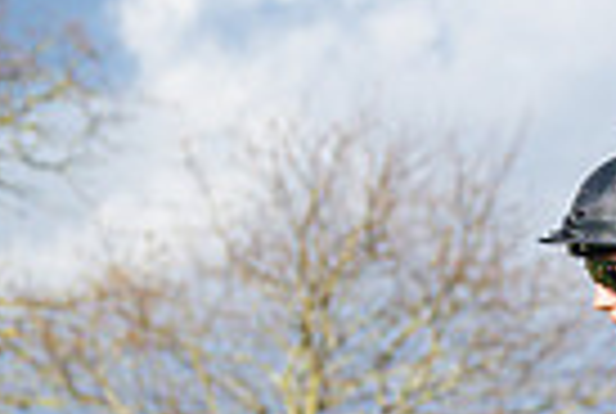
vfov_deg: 2.7
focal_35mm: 505
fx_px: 8660
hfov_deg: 4.0
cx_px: 1516
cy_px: 969
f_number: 4
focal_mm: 70
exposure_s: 1/2500
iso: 200
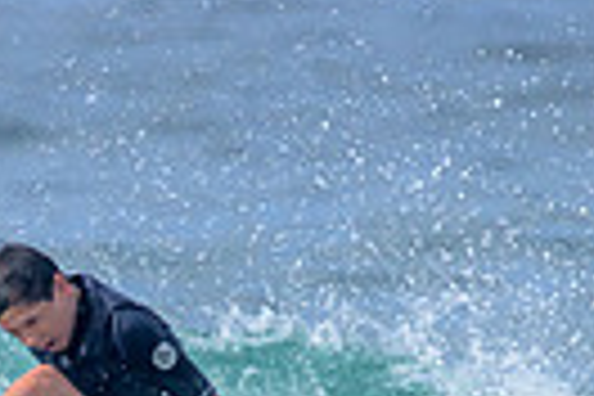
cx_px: -266
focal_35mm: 3597
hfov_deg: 0.6
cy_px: 596
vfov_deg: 0.4
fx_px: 59346
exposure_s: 1/2000
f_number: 11
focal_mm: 800
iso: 900
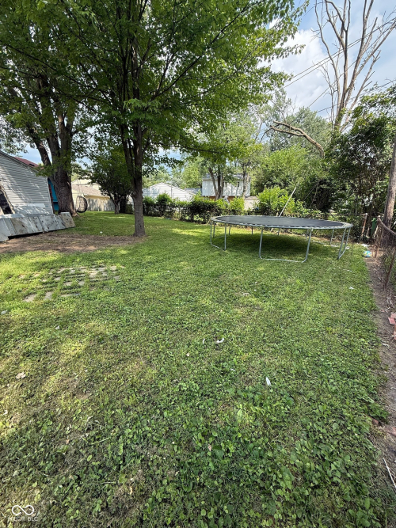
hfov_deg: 85.7
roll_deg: -1.0
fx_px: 214
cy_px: 264
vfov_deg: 102.1
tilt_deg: -13.4
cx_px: 198
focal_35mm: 14
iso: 64
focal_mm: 2.22
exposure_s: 1/514
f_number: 2.2
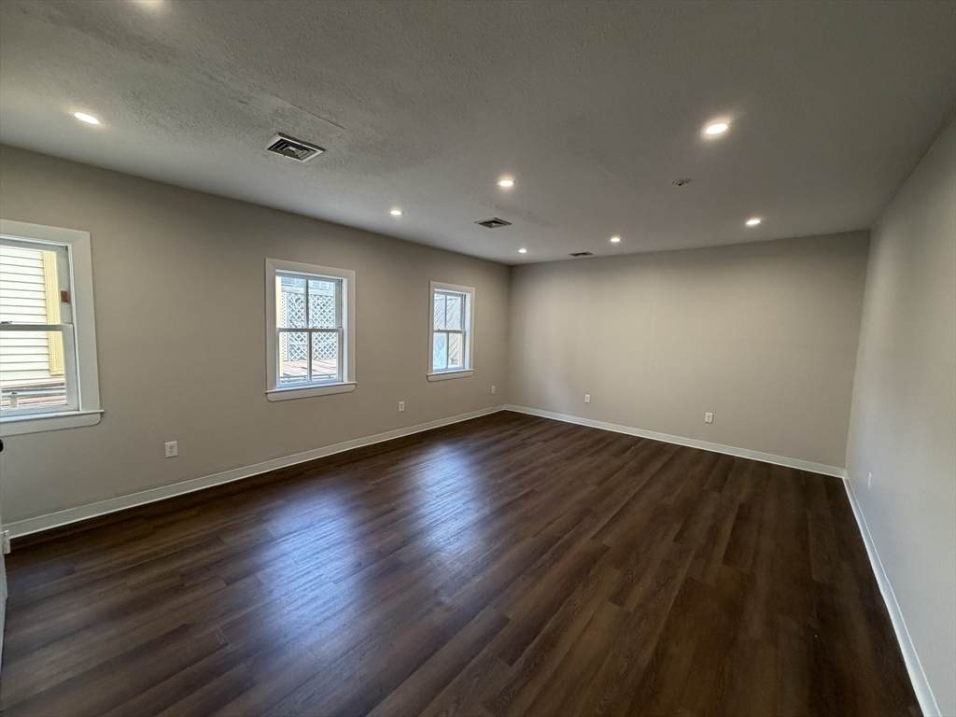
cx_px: 478
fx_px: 387
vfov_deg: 85.7
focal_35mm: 14
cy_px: 358
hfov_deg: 102.1
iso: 320
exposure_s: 1/120
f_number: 2.2
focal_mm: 2.22
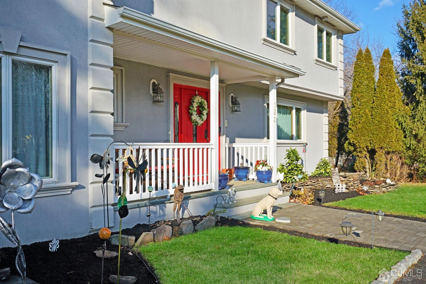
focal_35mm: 33
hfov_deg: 57.2
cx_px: 213
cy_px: 142
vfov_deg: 40.0
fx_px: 390
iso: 100
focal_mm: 33
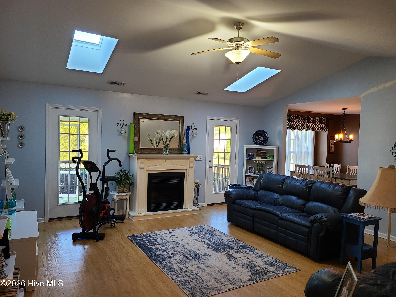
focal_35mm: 26
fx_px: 297
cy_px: 148
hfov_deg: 67.3
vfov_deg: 53.1
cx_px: 198
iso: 100
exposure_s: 1/60
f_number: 1.8
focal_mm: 5.4
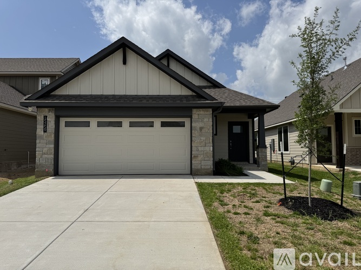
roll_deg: -1.1
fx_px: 250
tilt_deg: +2.8
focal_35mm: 24
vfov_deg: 56.8
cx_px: 180
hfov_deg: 71.6
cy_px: 135
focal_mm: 6.76
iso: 80
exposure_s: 1/10417
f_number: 1.78
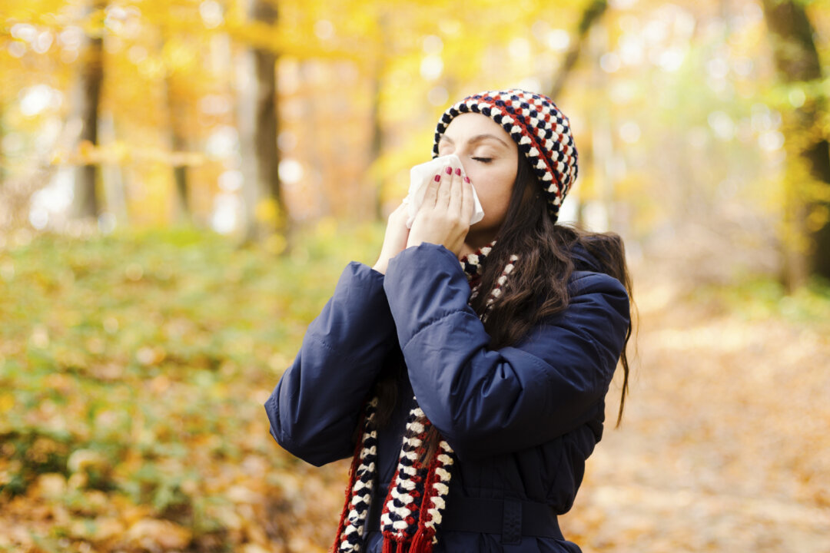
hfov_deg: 27.0
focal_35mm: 75
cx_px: 415
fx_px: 1729
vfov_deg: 18.2
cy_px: 276
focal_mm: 50
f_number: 2.2
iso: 100
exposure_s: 1/100
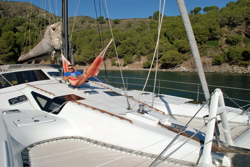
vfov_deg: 48.0
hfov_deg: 67.3
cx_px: 125
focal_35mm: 27
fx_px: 188
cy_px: 84
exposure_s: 1/200
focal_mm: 18
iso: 100
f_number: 10
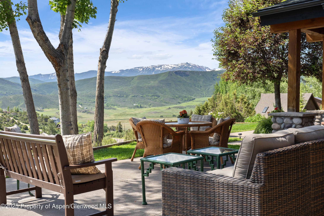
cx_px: 162
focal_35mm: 40
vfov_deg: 33.4
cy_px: 108
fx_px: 360
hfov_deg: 48.5
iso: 100
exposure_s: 1/60
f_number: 7.1
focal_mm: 40
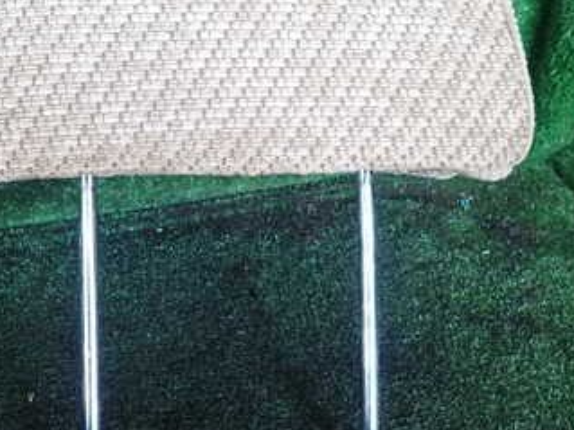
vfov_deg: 30.8
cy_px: 173
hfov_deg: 40.3
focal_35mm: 47
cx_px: 241
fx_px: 779
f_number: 2
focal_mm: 4.5
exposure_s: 1/50
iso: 200
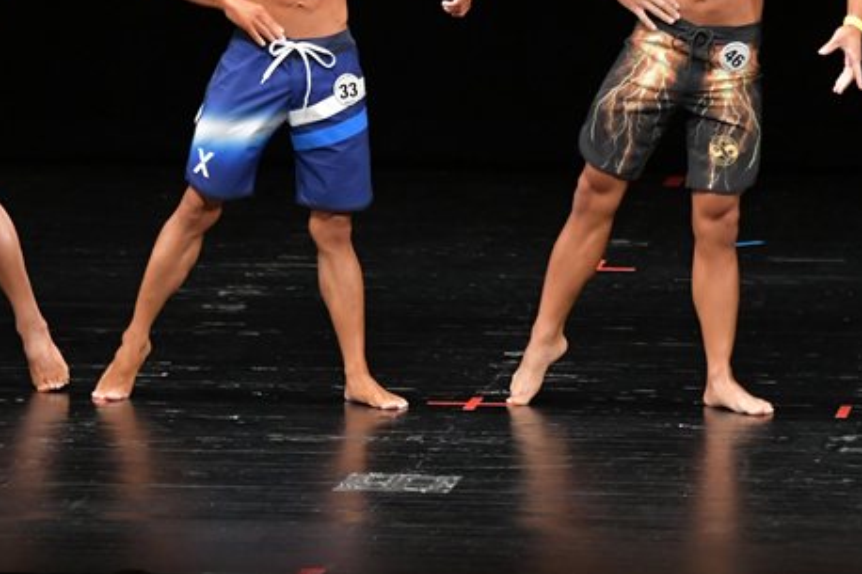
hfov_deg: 5.1
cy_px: 94
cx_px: 353
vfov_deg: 3.4
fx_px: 9717
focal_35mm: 406
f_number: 5.6
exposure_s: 1/400
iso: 3200
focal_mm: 160
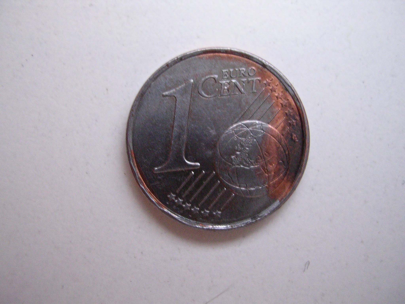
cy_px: 152
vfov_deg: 37.7
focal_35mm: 38
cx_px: 202
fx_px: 445
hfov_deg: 49.0
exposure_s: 1/2.7
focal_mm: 5.8
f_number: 2.8
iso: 400
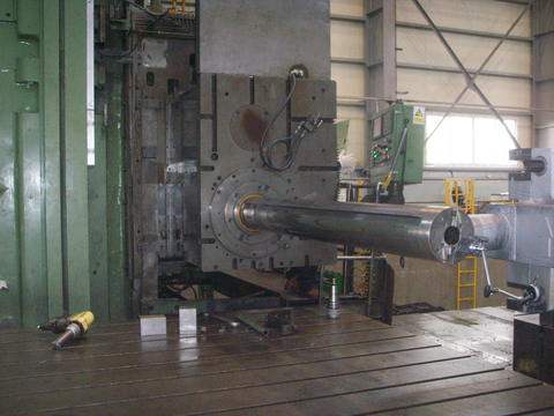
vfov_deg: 36.8
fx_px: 624
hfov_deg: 47.9
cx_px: 277
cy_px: 208
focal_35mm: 39
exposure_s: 1/45
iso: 276
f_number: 3.5
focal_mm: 6.6
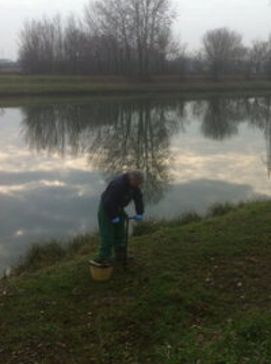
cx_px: 179
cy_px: 158
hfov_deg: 28.8
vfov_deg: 38.2
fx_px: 525
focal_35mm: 50
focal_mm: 3.85
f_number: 2.8
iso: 80
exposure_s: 1/503
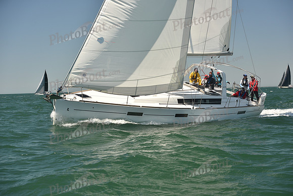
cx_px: 146
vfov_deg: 19.5
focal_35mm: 70
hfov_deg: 28.8
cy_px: 98
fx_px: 570
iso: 250
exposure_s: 1/800
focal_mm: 70
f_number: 5
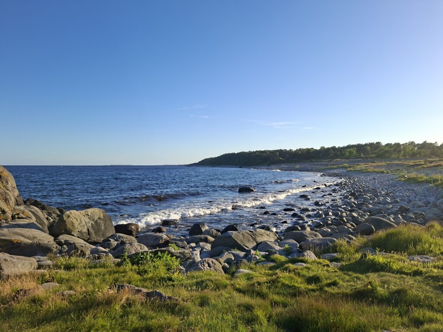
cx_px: 222
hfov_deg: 73.9
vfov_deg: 58.9
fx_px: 294
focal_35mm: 23
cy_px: 166
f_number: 1.8
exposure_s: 1/1088
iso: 50
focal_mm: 5.54
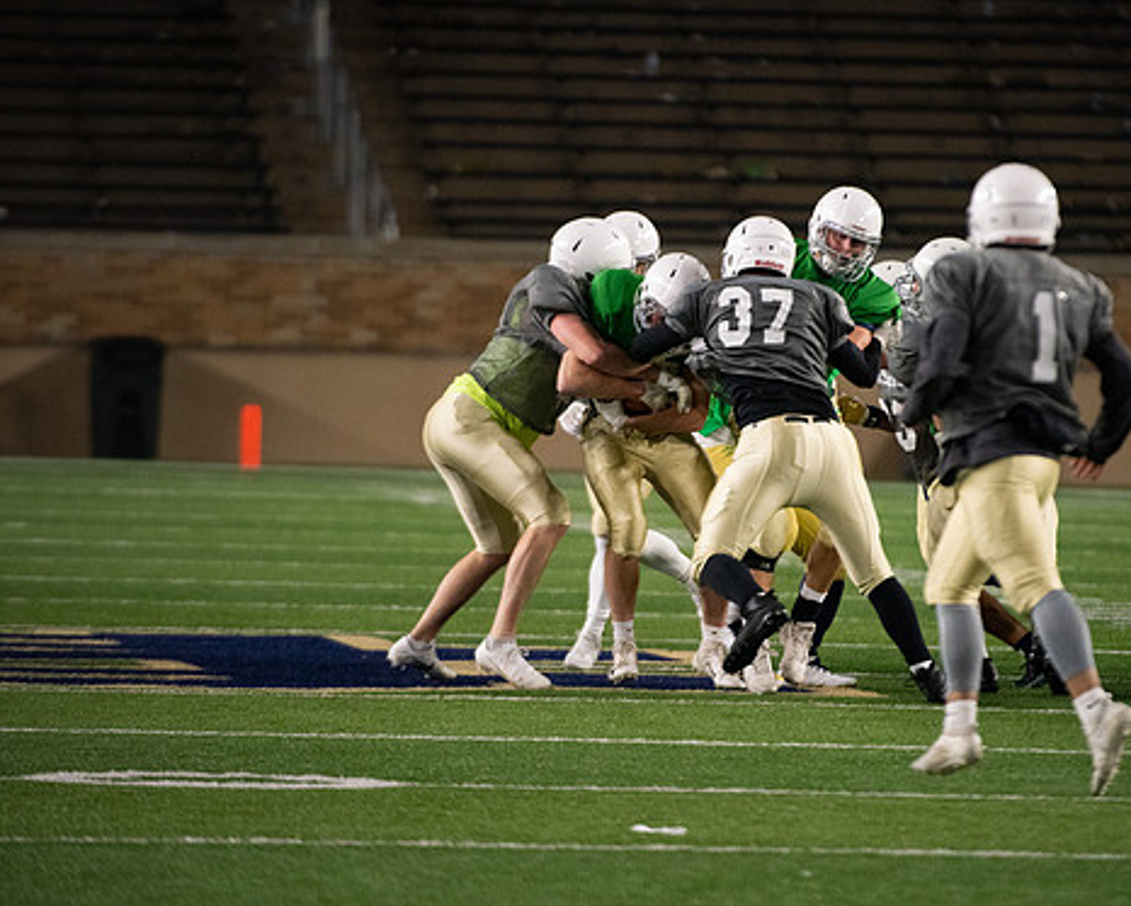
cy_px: 468
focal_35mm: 467
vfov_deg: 3.3
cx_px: 697
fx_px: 15635
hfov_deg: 4.1
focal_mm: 400
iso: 5000
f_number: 4.5
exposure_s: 1/500
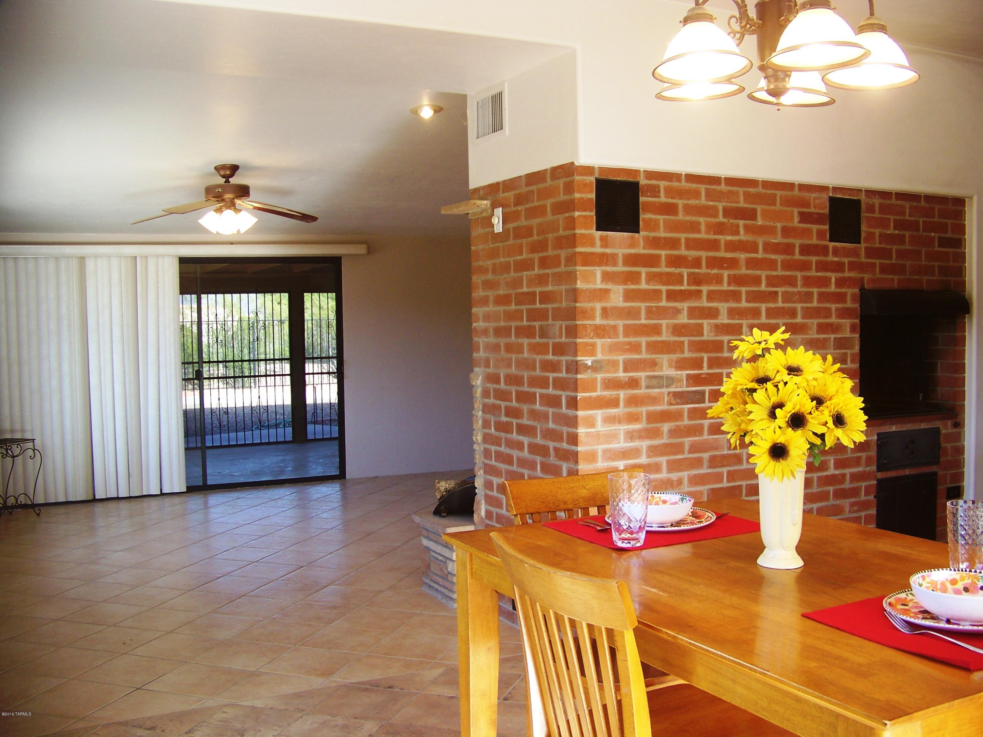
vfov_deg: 39.7
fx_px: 1022
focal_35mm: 36
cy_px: 368
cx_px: 492
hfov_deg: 51.4
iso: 64
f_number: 2.8
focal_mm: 5.85
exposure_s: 1/30
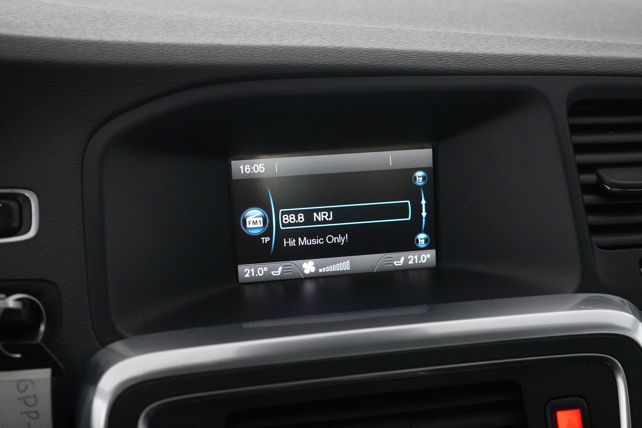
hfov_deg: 41.1
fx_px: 856
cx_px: 321
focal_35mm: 48
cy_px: 214
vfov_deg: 28.1
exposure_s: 1/40
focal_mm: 32
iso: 6400
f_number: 4
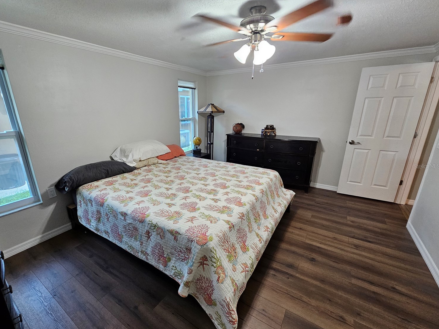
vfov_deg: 85.7
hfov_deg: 101.9
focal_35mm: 14
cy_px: 166
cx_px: 205
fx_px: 178
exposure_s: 1/77
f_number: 2.2
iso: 250
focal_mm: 2.2
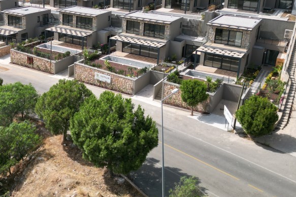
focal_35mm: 44
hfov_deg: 43.8
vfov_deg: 30.0
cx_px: 97
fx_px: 362
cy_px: 47
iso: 200
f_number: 1.7
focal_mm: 6.72
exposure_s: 1/3000
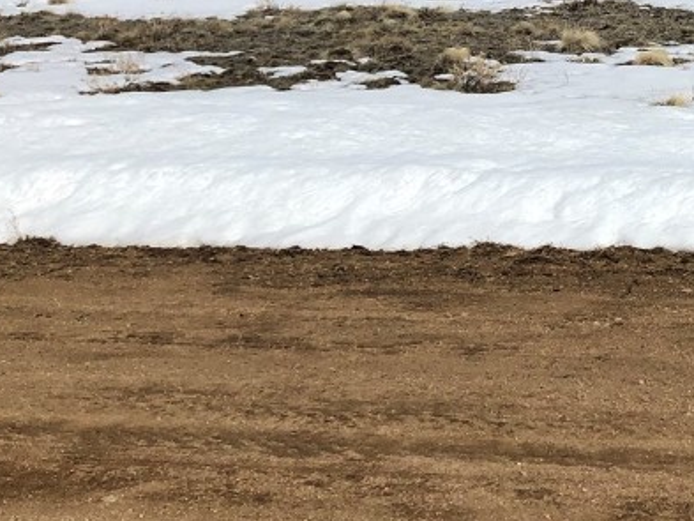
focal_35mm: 73
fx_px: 1464
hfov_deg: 25.4
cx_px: 683
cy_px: -71
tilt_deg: -0.2
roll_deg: +2.9
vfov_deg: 19.2
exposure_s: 1/6944
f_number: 1.8
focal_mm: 3.99
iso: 25
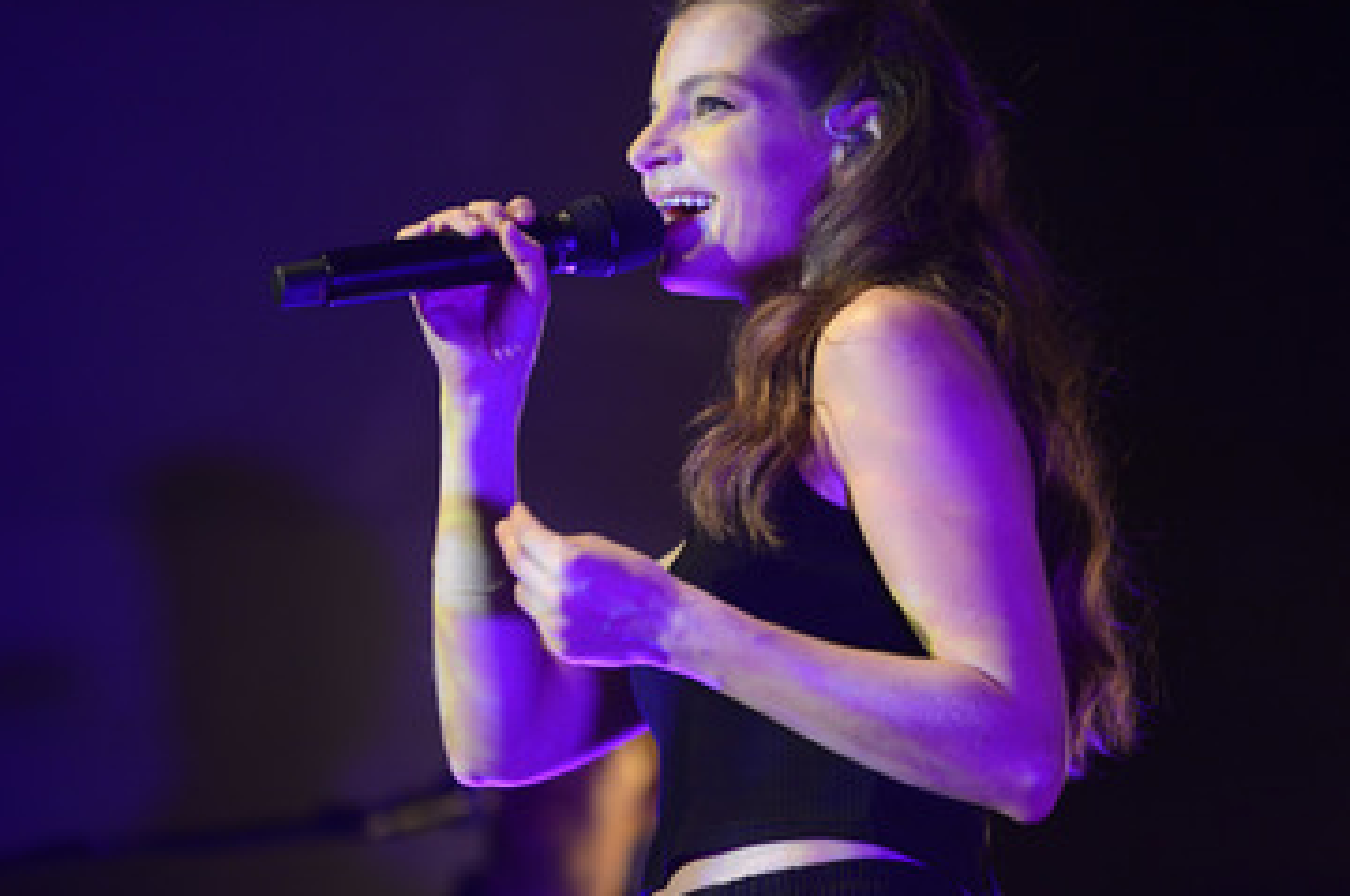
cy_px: 450
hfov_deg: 8.7
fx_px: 8913
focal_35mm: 238
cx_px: 744
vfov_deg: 5.8
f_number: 2.8
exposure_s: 1/200
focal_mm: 190
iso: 2500
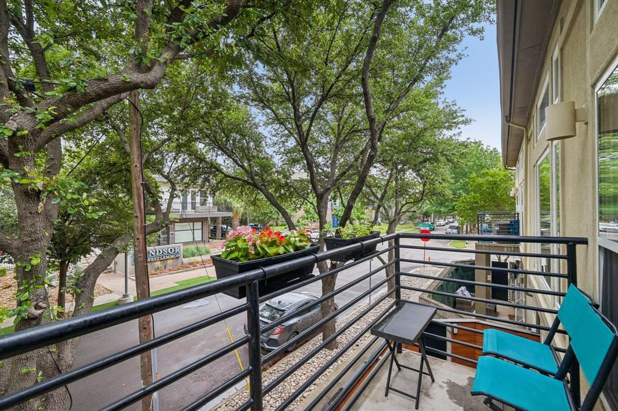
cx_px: 309
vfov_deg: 75.5
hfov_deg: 98.6
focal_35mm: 16
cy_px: 206
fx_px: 266
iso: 400
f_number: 8
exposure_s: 1/50
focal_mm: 15.5
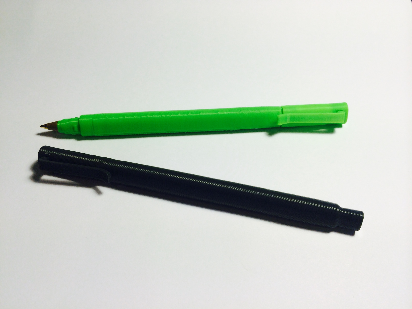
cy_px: 154
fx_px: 357
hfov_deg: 60.0
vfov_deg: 46.8
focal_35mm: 30
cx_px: 206
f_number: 2.2
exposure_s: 1/120
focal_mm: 4.12
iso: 64
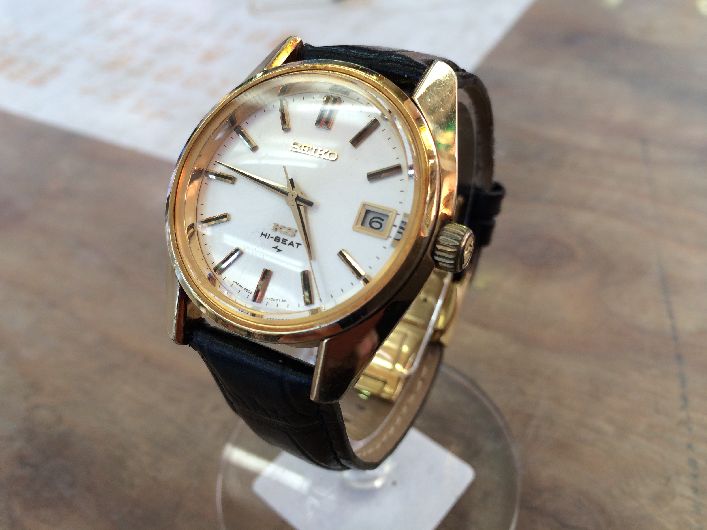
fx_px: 633
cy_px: 258
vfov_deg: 45.4
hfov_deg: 58.3
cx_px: 346
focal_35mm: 31
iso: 50
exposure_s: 1/120
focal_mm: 4.12
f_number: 2.2
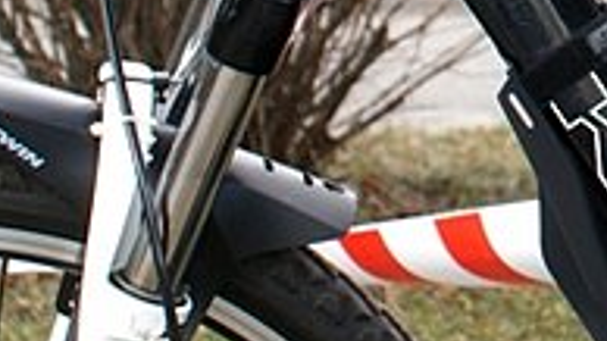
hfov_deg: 9.3
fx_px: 3524
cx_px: 1170
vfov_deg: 5.4
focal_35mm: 219
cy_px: -460
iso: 100
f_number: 6.3
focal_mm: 30
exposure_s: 1/80
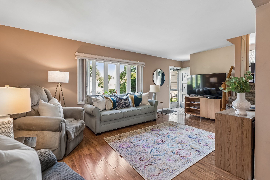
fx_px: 120
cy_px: 90
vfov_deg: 73.7
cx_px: 135
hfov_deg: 96.7
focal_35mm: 16
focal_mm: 16
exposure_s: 1/15
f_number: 5.6
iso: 400
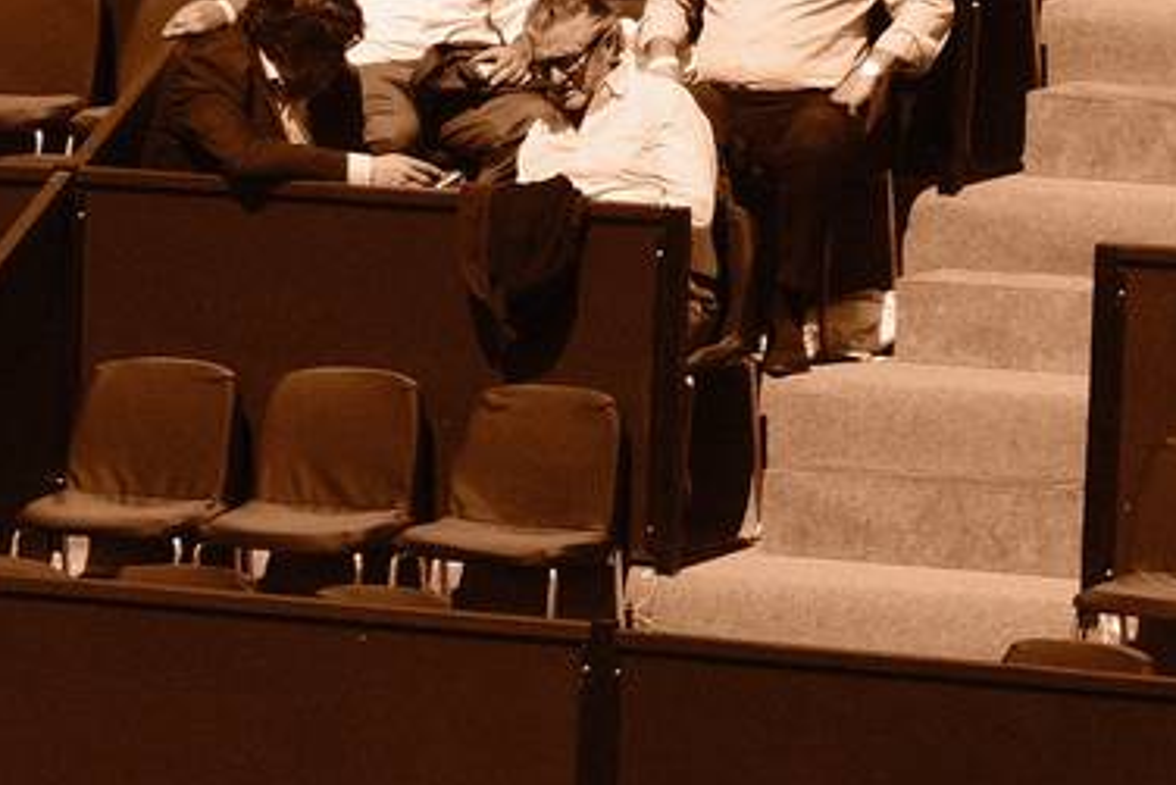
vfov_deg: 3.0
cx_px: -1060
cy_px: 1462
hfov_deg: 4.4
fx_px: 15032
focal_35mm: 460
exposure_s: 1/1100
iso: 640
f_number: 8
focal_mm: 72.1
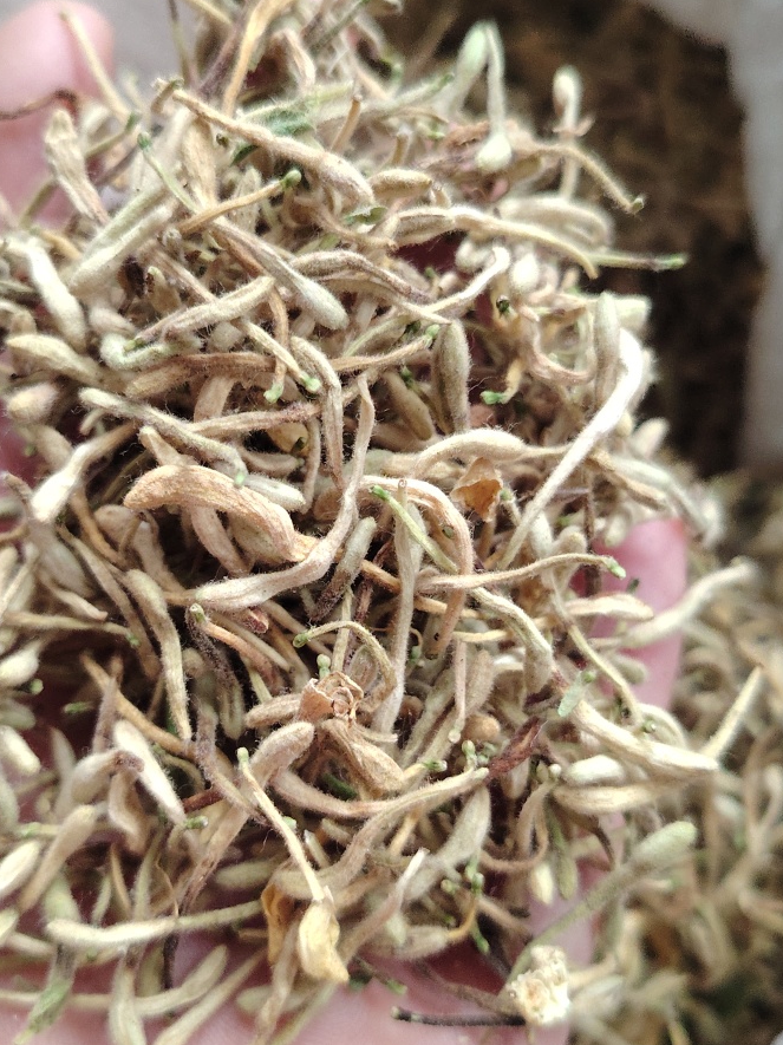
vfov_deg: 45.8
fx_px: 1237
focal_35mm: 41
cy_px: 538
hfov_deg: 35.1
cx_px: 361
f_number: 1.75
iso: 7616
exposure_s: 1/333
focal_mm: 5.25
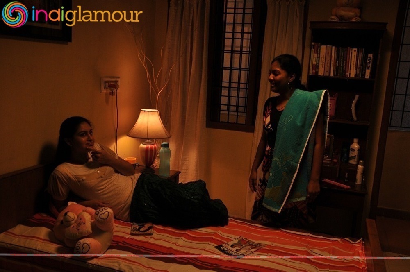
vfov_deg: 36.8
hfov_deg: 53.2
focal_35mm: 36
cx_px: 205
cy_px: 136
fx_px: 409
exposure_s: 1/50
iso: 500
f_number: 6.3
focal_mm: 24
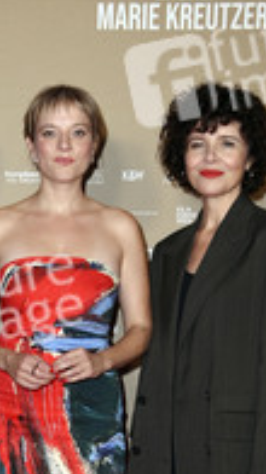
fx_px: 1181
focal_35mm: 94
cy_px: 433
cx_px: 29
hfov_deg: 12.8
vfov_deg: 22.1
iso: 640
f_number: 5.6
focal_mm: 44
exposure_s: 1/250
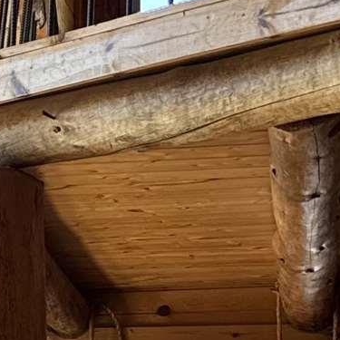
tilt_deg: +2.6
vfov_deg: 9.8
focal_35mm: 174
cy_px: 447
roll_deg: -0.9
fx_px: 1934
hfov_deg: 9.7
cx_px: -202
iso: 100
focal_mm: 6.76
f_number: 1.78
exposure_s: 1/121
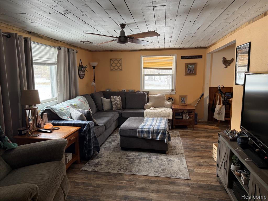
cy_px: 100
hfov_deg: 71.6
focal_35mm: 24
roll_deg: +0.4
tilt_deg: -8.3
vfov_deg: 56.8
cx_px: 134
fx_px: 186
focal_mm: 6.76
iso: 250
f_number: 1.78
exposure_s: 1/120
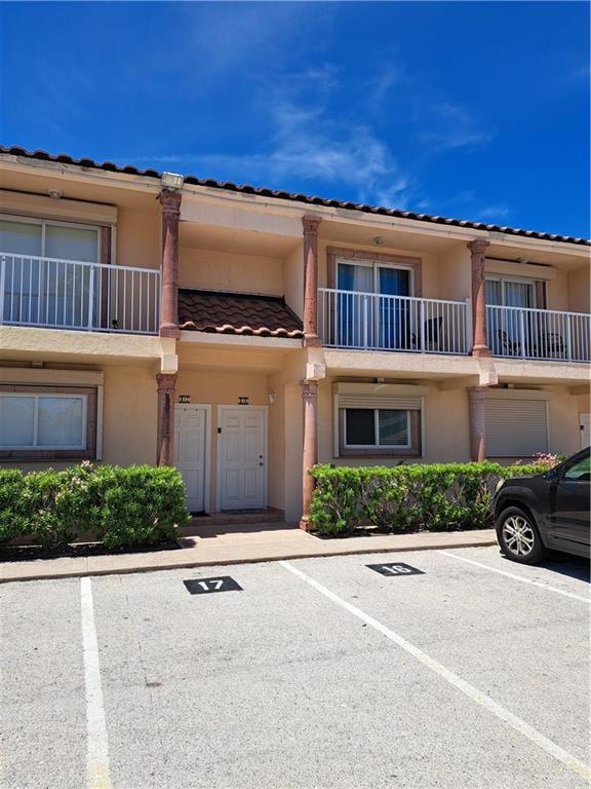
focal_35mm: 24
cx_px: 296
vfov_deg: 71.6
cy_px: 394
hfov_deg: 56.8
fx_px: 546
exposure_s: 1/1456
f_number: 1.8
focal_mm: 5.23
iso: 50
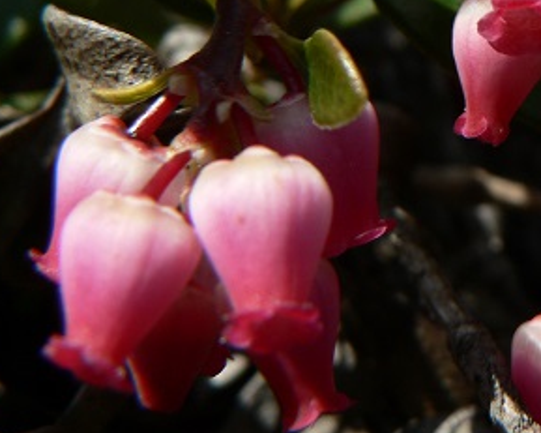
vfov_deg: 20.4
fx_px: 1168
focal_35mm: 73
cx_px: 534
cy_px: 22
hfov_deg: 24.9
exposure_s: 1/500
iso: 80
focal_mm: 6
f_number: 4.5
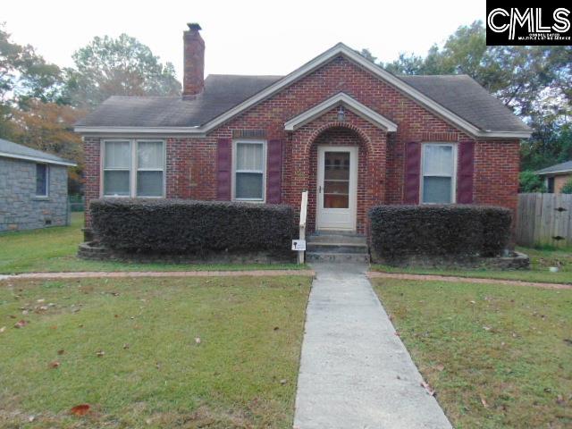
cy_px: 214
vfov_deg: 54.9
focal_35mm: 25
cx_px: 286
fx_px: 413
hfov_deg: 69.4
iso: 400
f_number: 7.7
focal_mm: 4.5
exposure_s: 1/250
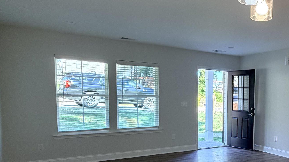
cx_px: 250
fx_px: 276
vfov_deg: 32.3
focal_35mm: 36
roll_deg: -0.5
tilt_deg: -4.2
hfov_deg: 50.2
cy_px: 119
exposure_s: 1/120
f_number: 2.2
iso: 200
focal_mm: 2.22
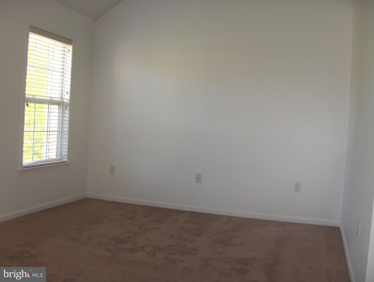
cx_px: 187
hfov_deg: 47.8
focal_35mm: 39
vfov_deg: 36.9
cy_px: 141
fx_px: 422
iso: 100
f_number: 2.8
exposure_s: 1/60
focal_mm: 8
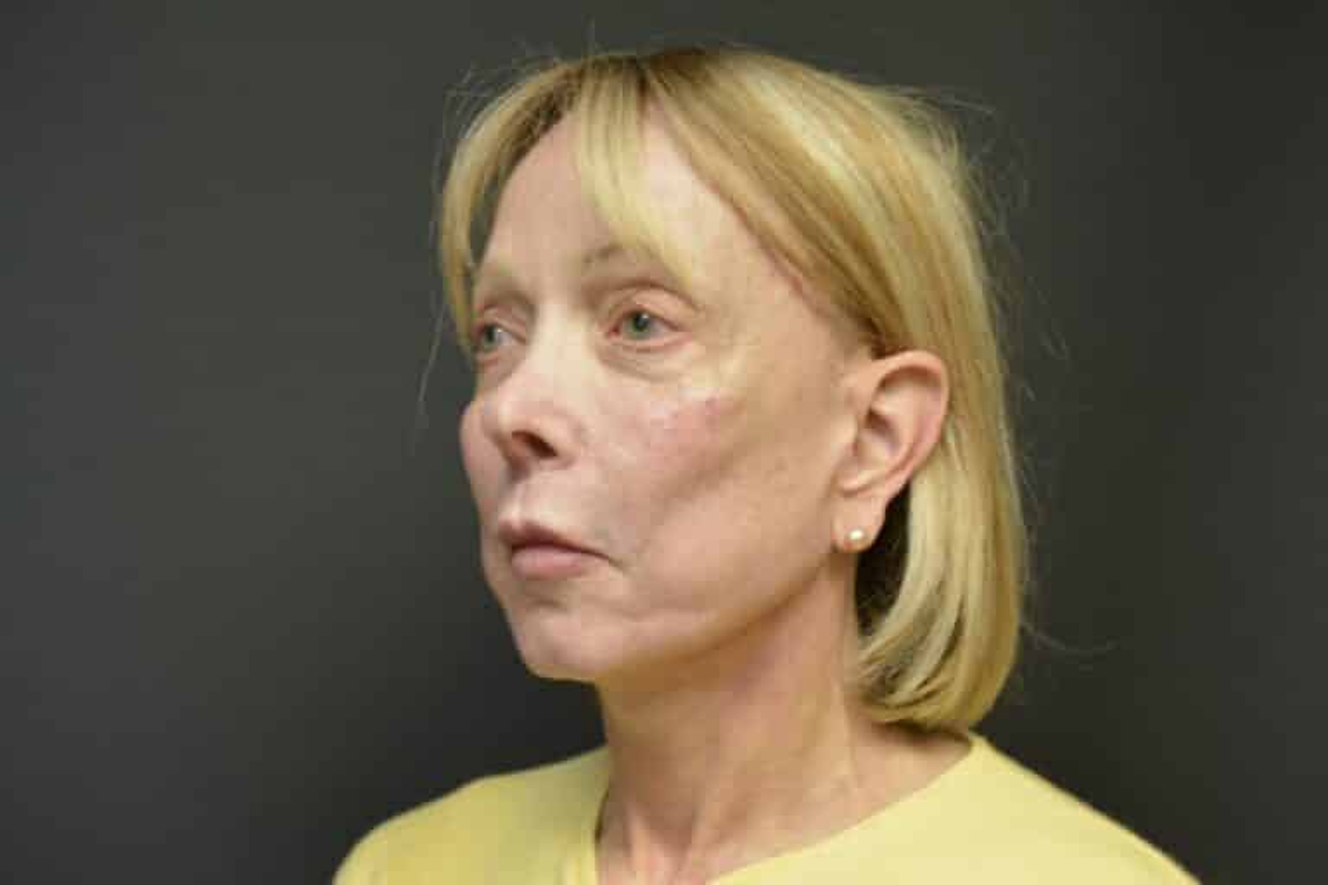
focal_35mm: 60
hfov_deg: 33.4
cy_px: 442
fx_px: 2213
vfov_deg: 22.6
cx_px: 664
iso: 800
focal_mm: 40
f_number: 4.5
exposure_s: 1/60
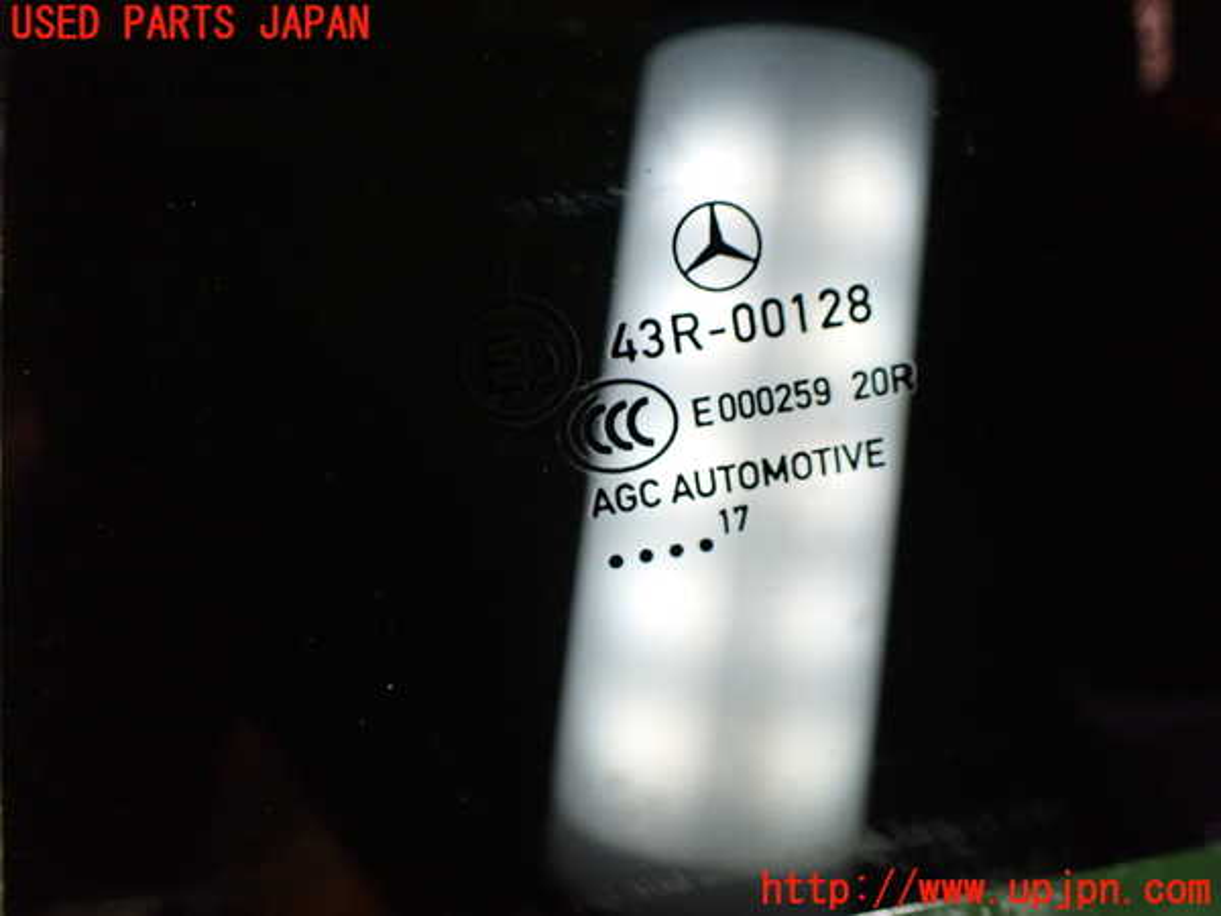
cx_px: 610
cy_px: 458
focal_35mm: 30
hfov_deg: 60.0
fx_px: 1058
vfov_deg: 46.8
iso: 800
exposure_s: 1/80
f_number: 2.3
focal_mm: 5.4
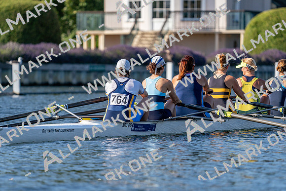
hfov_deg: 6.2
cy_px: 96
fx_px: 2662
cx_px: 143
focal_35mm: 335
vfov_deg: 4.1
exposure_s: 1/1600
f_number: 6.3
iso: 320
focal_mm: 335
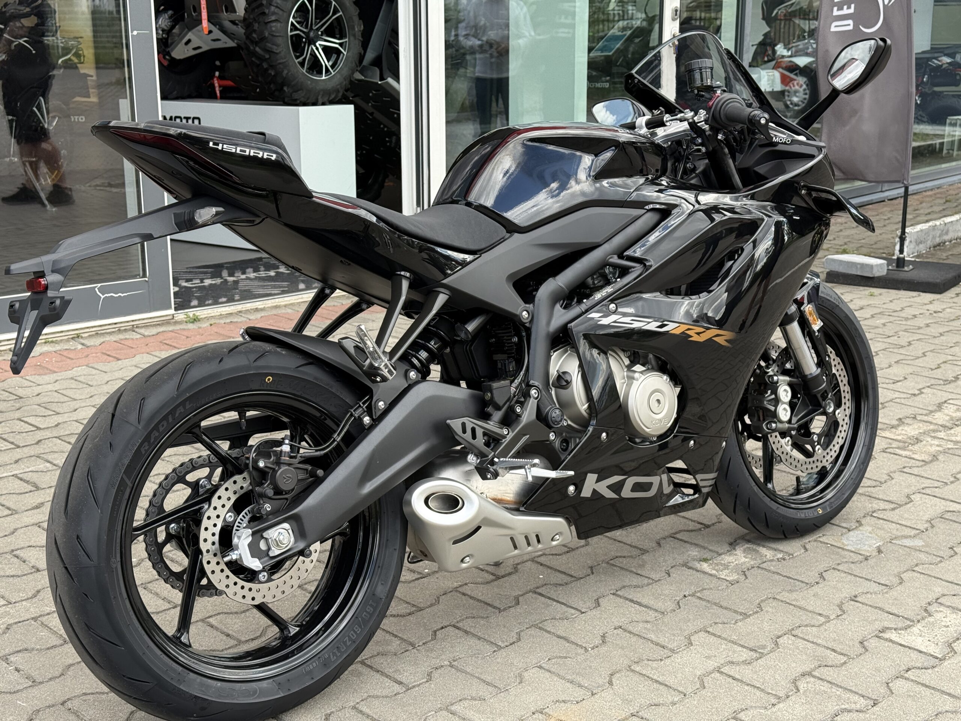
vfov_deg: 30.3
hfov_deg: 39.7
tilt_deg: -13.0
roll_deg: +0.6
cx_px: 480
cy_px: 360
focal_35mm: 48
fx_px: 1333
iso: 100
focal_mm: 6.76
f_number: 1.78
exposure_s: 1/778
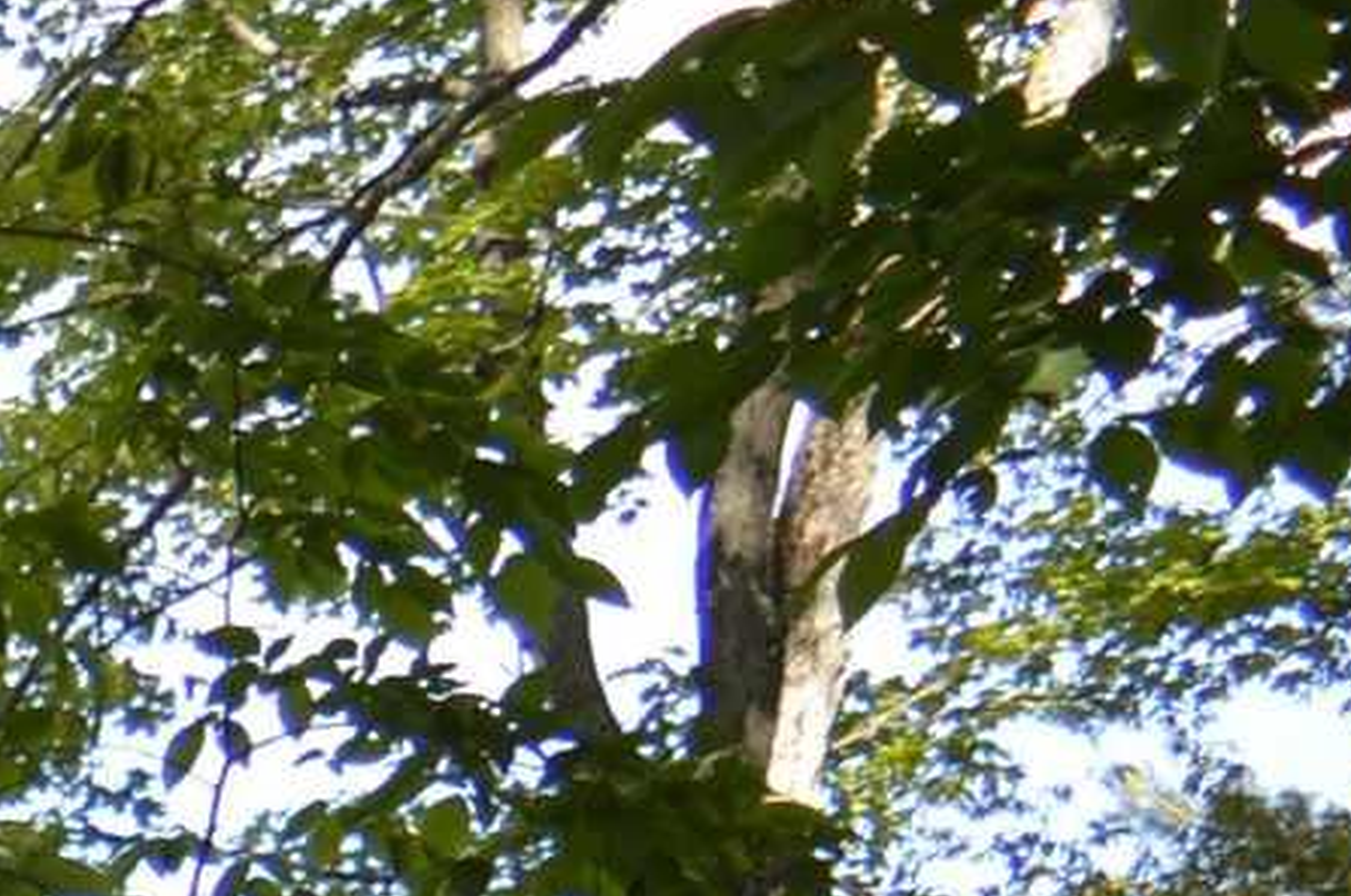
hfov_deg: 8.5
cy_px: 2640
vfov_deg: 6.7
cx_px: -3208
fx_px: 6970
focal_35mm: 186
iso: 100
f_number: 4
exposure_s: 1/160
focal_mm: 18
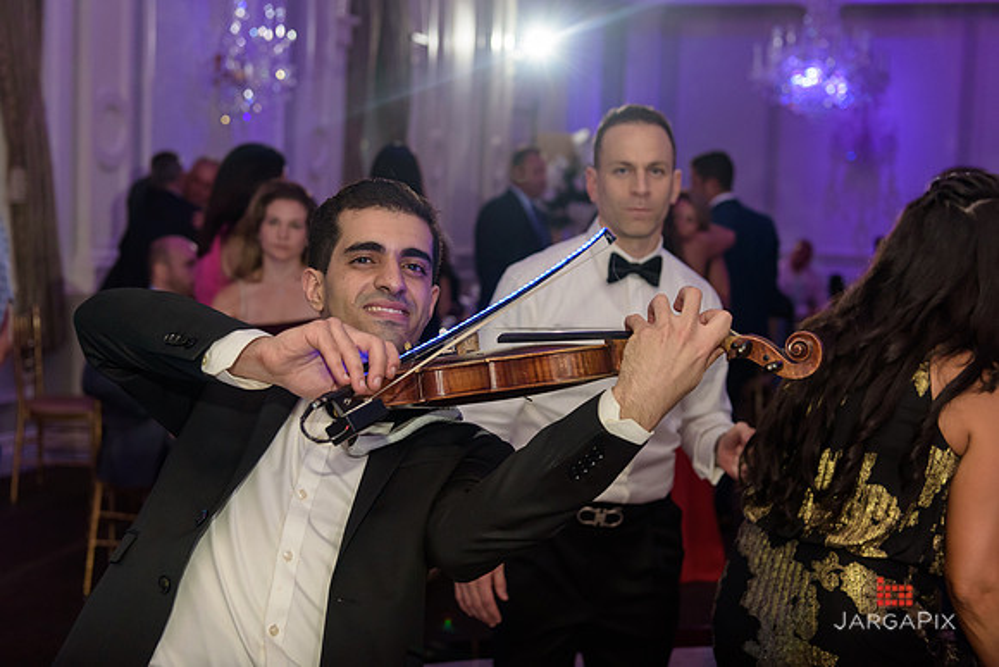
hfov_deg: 41.1
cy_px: 334
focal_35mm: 48
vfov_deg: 28.1
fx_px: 1332
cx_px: 500
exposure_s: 1/125
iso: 1600
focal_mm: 48
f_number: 3.2
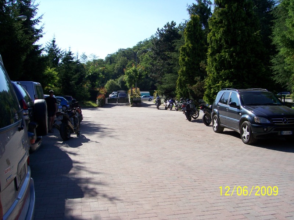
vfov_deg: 41.8
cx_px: 147
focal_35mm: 34
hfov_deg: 54.0
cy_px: 110
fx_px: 289
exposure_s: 1/320
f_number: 5.1
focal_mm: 5.6
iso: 80
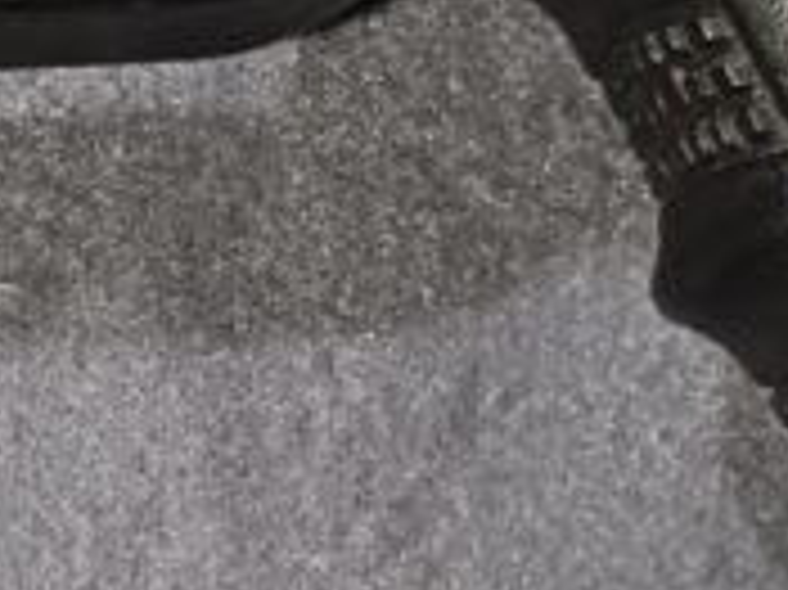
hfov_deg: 12.7
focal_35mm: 154
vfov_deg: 9.6
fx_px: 3503
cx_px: -18
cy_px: 23
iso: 640
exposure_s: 1/20
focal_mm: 4
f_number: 1.8
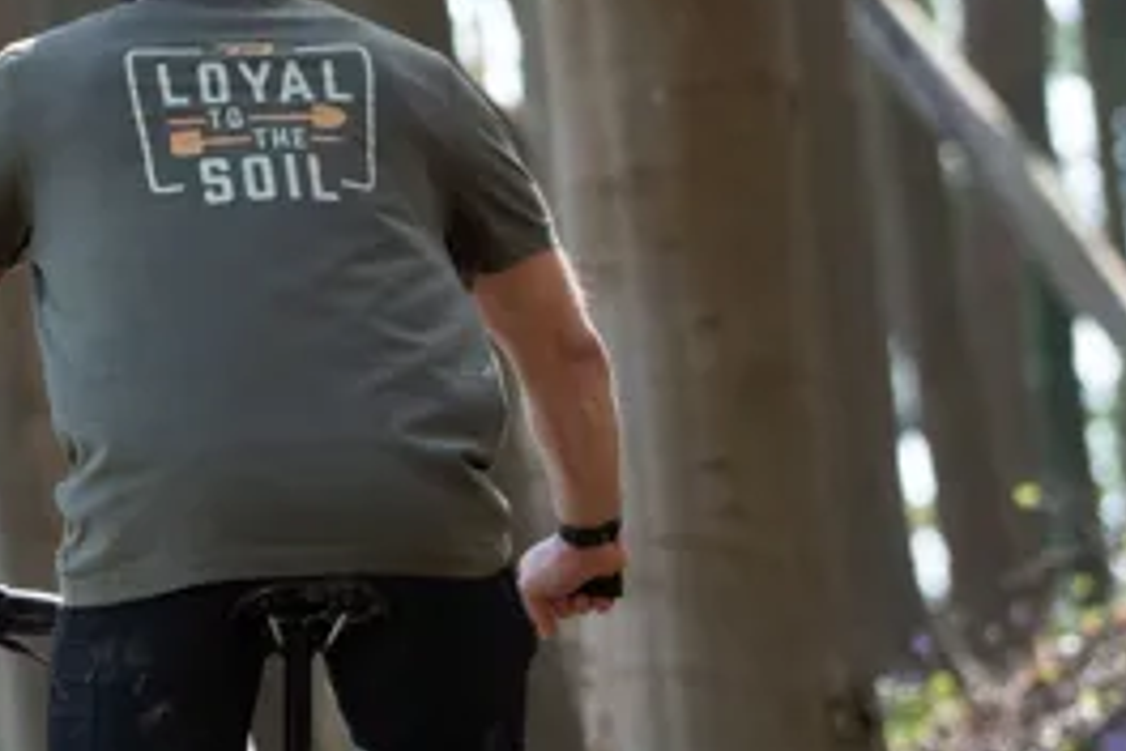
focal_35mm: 427
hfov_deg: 4.8
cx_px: 17
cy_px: 339
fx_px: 13355
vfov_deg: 3.2
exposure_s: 1/1250
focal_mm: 141
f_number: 4
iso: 1600
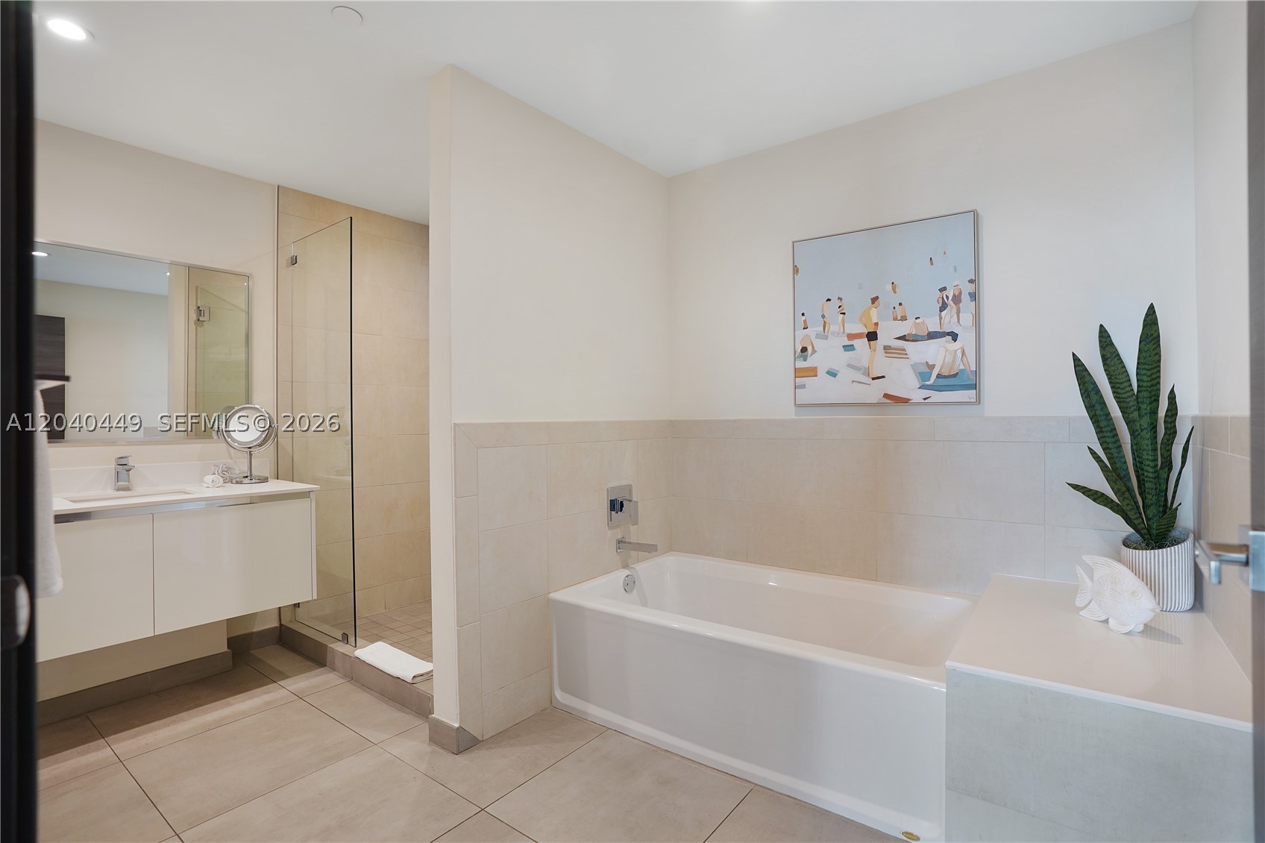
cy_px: 422
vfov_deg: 73.7
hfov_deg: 96.7
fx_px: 562
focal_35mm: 16
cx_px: 632
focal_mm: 16
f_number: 4.5
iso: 500
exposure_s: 1/80
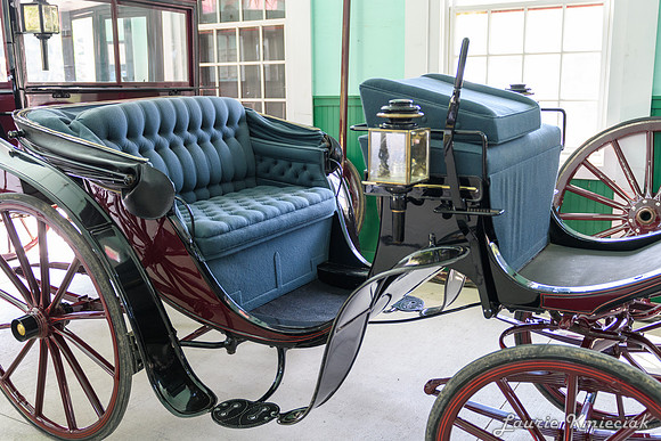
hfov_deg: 53.1
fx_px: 661
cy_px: 220
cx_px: 330
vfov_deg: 36.9
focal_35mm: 36
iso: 800
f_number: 2.8
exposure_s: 1/100
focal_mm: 24
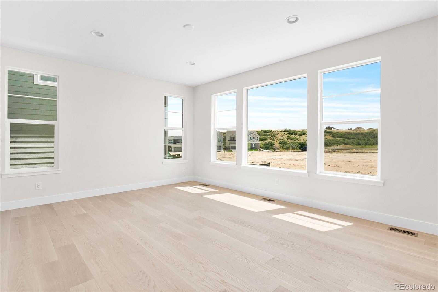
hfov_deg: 91.6
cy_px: 146
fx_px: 213
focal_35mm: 18
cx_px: 219
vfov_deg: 68.9
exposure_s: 1/100
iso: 160
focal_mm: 17.5
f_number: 8
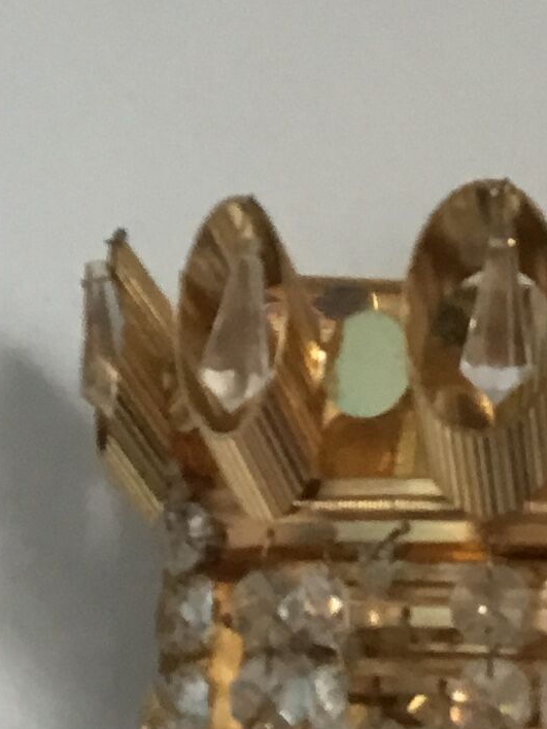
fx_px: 3013
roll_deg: -2.4
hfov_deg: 10.4
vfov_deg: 13.7
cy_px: 83
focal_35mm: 143
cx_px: 341
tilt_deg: +18.0
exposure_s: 1/33
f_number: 2.4
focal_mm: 3.3
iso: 100
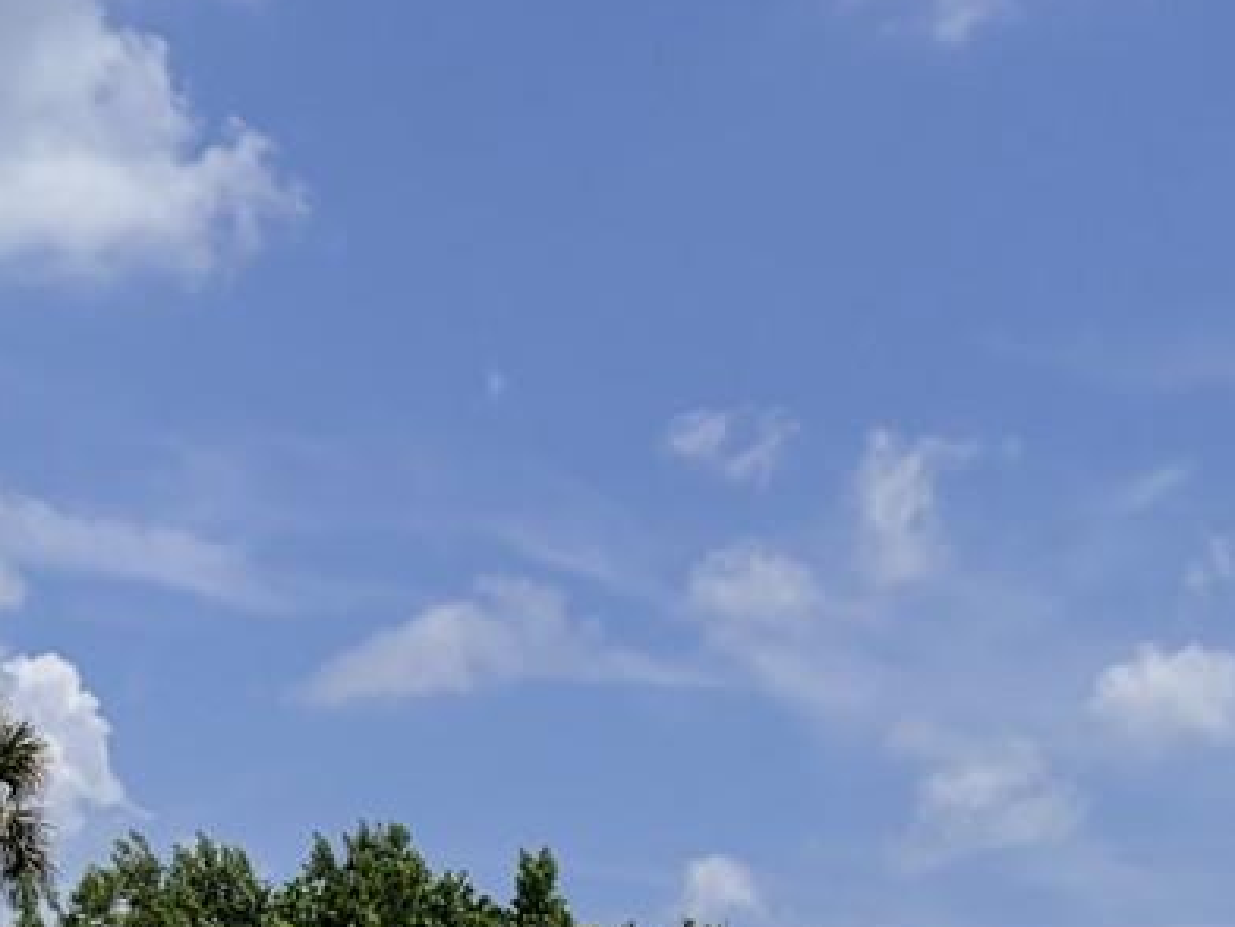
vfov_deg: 12.6
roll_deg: -1.2
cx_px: 1203
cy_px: 1706
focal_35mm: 106
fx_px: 3782
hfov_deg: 18.1
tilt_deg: -5.6
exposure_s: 1/10101
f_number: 1.6
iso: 50
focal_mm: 5.96
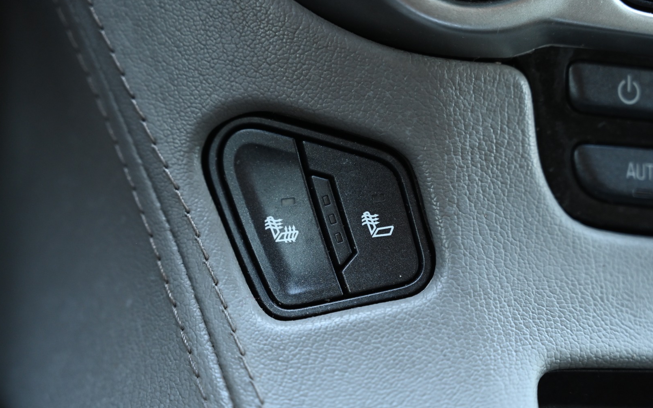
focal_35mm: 72
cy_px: 218
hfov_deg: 28.6
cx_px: 326
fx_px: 1281
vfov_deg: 18.1
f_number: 4
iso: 1800
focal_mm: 70
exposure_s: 1/125
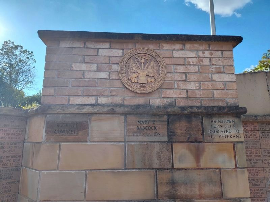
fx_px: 179
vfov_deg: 58.9
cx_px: 135
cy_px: 101
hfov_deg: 73.9
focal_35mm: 23
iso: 100
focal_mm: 5.56
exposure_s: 1/1226
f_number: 1.8
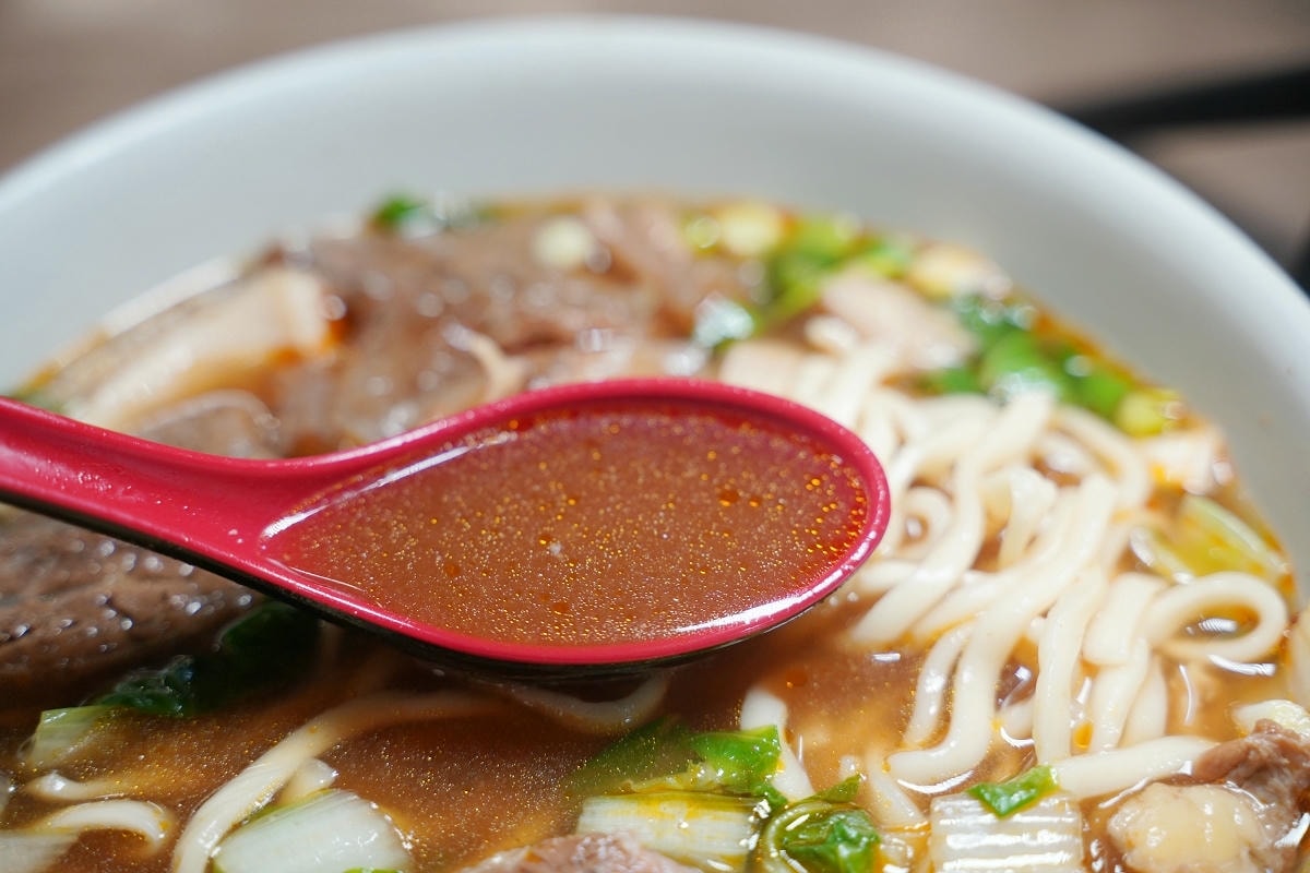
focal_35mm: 75
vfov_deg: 18.2
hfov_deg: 27.0
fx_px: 2729
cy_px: 436
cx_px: 655
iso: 320
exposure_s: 1/80
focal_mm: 75
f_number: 4
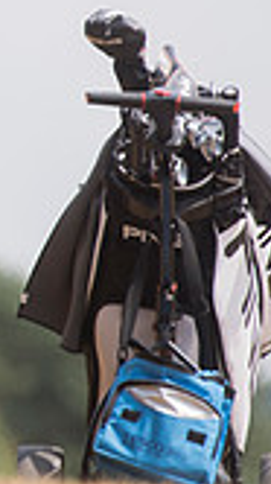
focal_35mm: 1099
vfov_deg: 2.0
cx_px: -443
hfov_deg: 1.1
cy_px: 36
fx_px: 14083
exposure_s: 1/2000
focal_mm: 300
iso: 400
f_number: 5.6
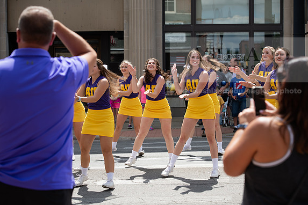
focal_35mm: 81
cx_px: 154
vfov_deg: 16.9
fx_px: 693
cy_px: 102
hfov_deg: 25.1
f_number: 5.6
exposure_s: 1/800
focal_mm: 80
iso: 200
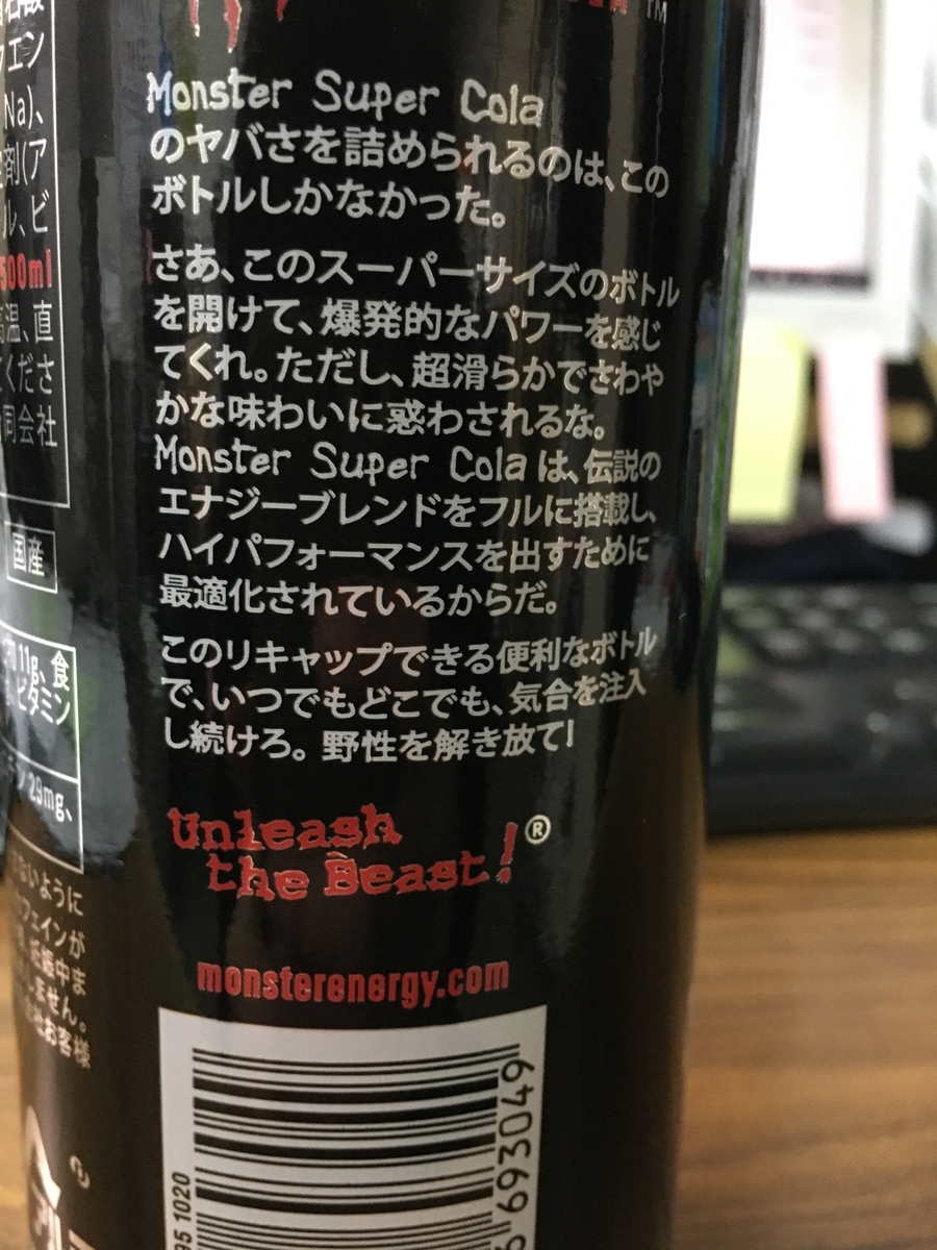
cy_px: 625
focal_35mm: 29
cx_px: 468
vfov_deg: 61.7
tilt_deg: -11.6
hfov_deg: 48.2
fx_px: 1047
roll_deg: -0.6
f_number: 2.2
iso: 200
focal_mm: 4.15
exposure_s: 1/15
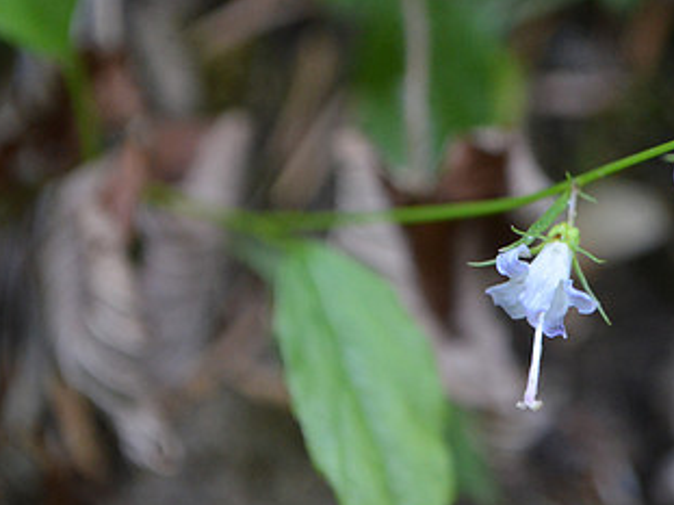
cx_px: 585
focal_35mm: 129
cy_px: 256
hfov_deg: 15.1
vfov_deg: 11.5
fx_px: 2511
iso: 1600
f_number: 5.3
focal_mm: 48
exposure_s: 1/160
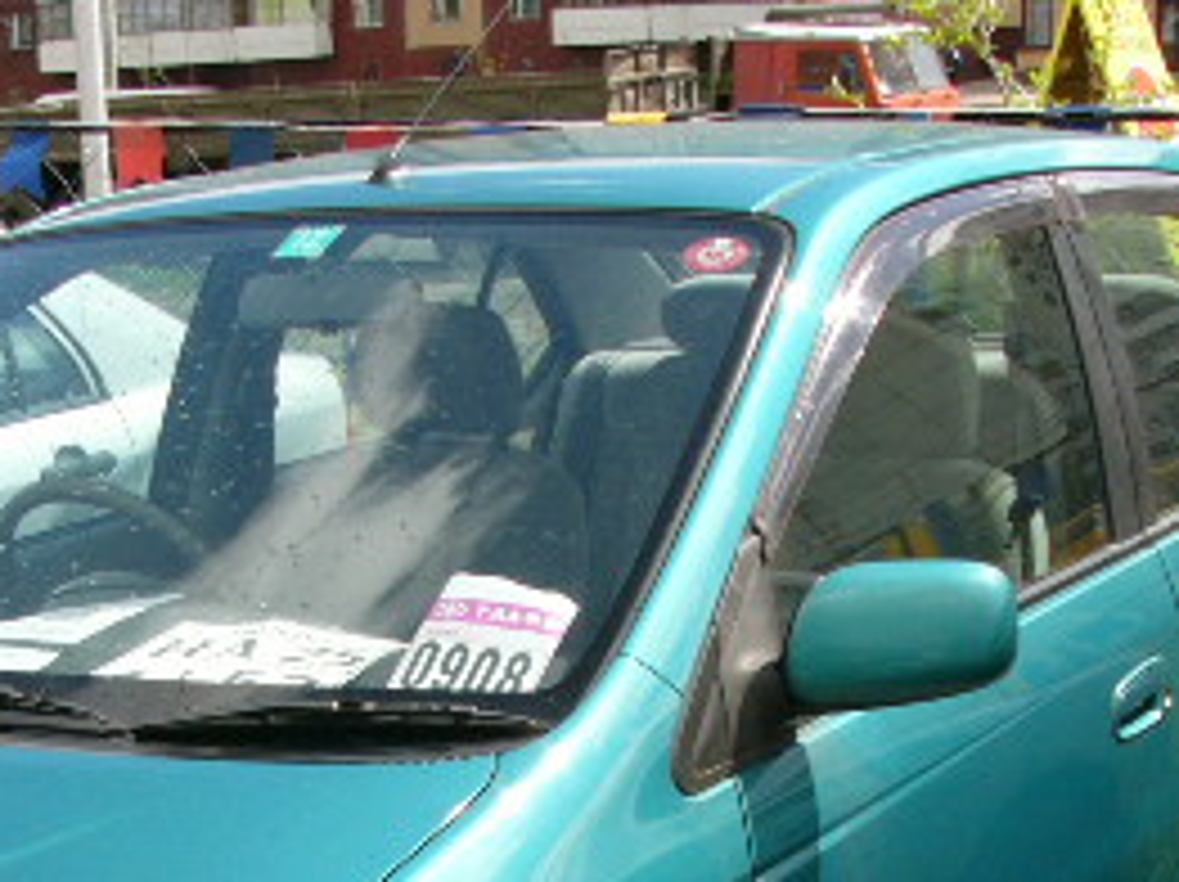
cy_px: 927
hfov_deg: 22.1
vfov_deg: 16.3
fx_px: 2994
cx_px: 310
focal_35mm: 88
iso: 50
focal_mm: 6
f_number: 4
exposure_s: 1/400
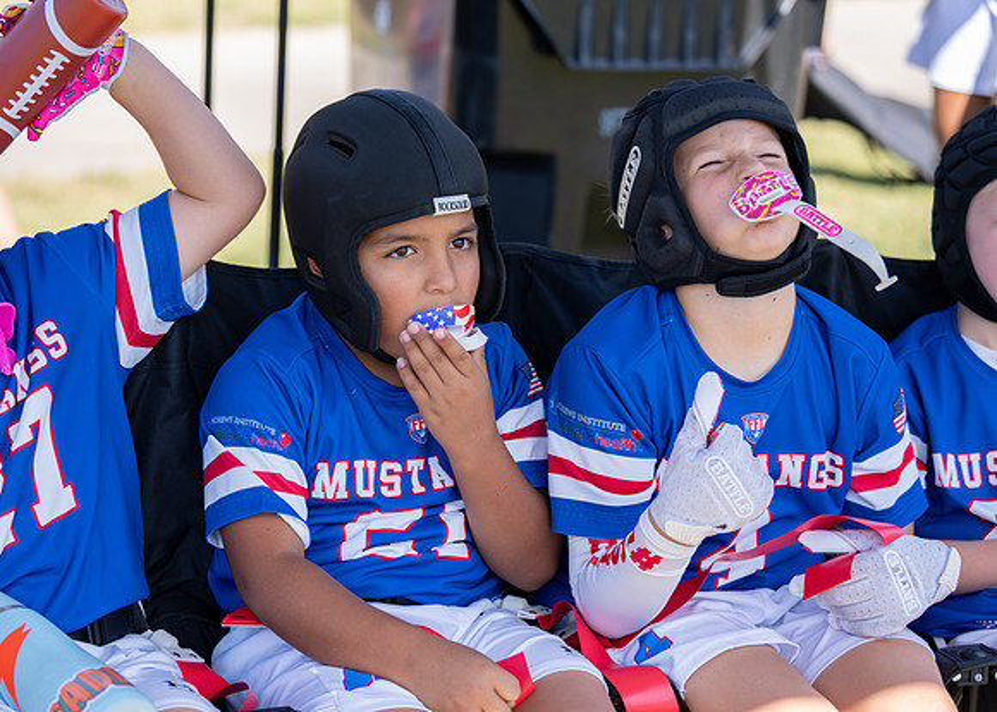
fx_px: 2479
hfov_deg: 22.7
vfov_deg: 16.3
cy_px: 310
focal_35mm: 88
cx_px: 386
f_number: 2.8
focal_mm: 70
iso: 100
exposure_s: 1/500
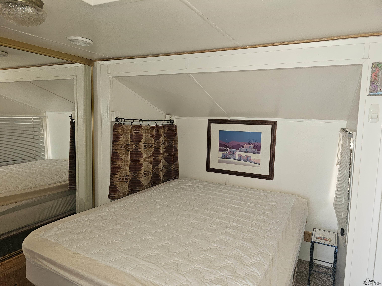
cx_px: 191
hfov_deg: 73.9
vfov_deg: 58.9
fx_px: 254
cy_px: 143
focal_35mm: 23
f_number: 1.7
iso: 100
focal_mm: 6.3
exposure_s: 1/30
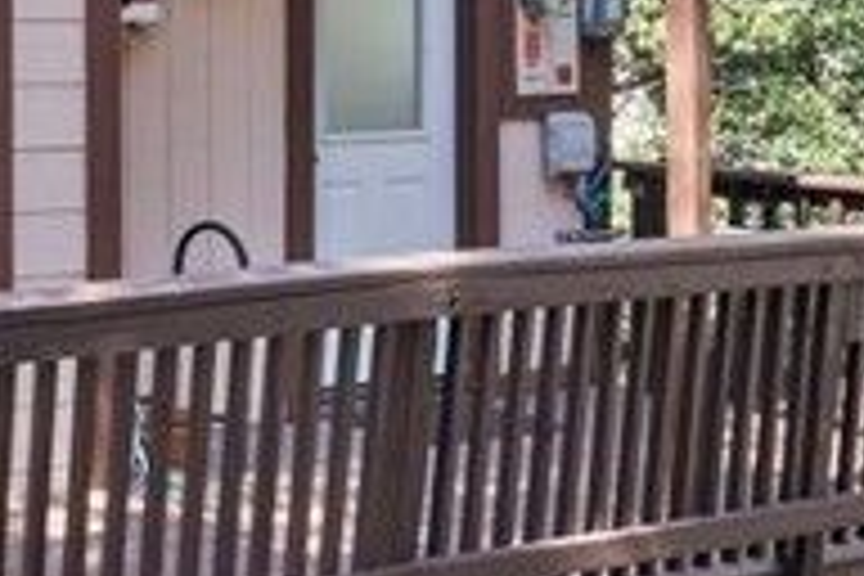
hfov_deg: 19.5
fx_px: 1920
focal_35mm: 80
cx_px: -657
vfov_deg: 16.8
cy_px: 43
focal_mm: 15
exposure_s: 1/15
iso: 250
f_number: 9
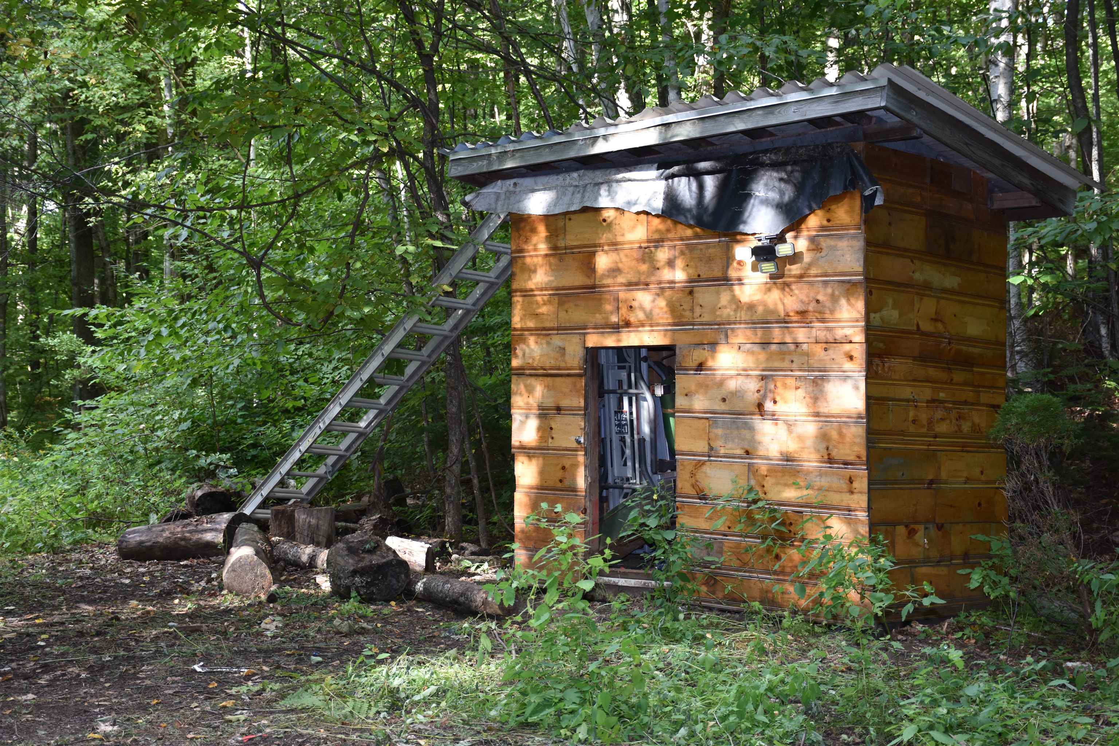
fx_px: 1772
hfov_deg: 35.1
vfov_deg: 23.8
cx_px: 560
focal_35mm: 57
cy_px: 373
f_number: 4.2
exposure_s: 1/60
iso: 360
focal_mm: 38
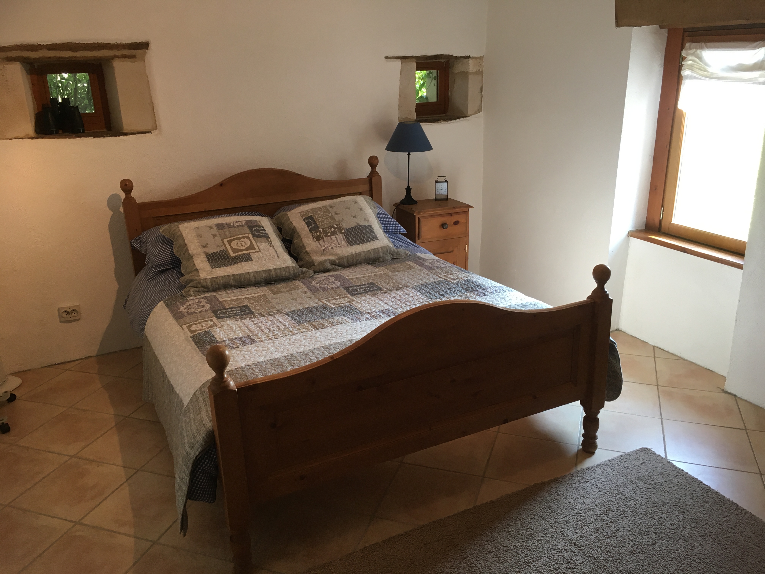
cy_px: 287
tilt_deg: -19.8
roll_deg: +2.0
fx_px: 641
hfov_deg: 61.7
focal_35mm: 29
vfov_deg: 48.2
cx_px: 382
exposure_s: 1/33
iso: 80
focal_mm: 4.15
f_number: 2.2
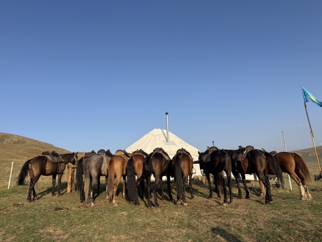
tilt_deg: +13.6
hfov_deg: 71.6
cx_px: 161
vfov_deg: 56.8
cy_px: 121
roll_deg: +4.6
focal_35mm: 24
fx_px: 223
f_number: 1.78
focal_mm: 6.76
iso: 80
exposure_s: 1/3425
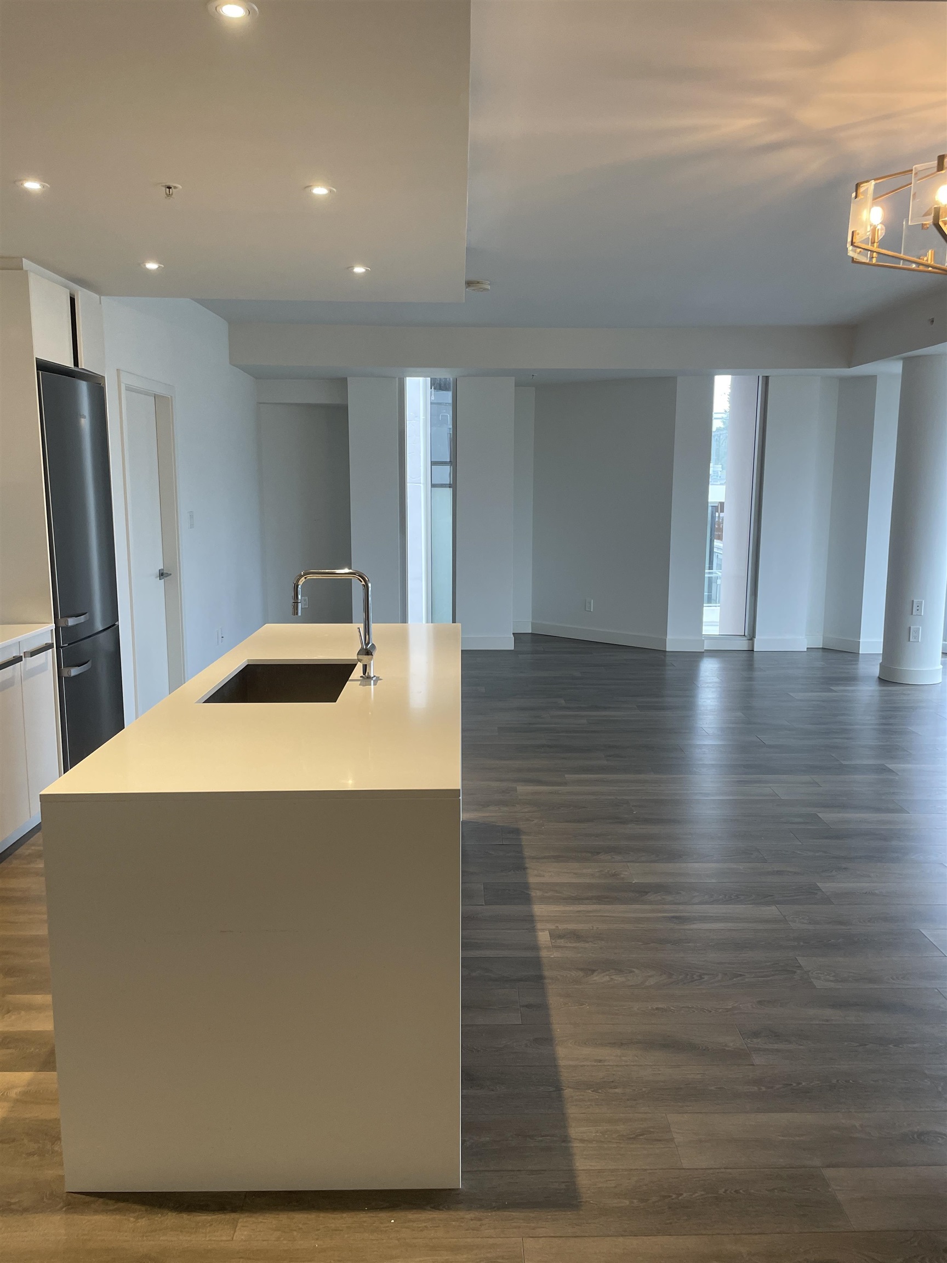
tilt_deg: -6.6
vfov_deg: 67.3
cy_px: 632
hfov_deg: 53.1
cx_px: 474
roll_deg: +0.2
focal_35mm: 26
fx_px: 948
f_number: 1.6
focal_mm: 4.2
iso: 125
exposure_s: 1/120
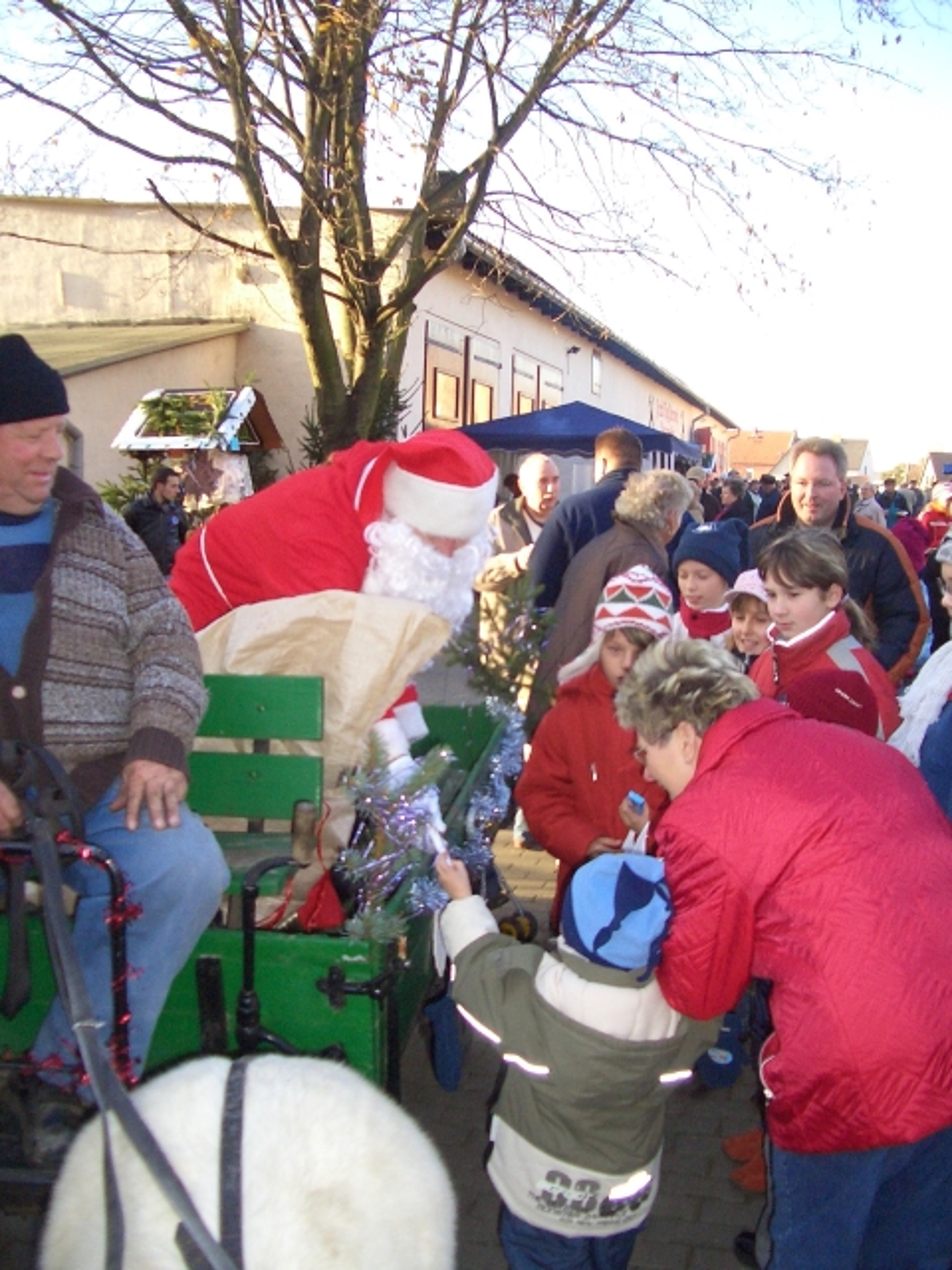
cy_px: 635
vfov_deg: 52.6
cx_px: 476
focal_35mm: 35
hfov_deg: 40.7
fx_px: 1283
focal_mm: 5.8
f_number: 2.6
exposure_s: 1/400
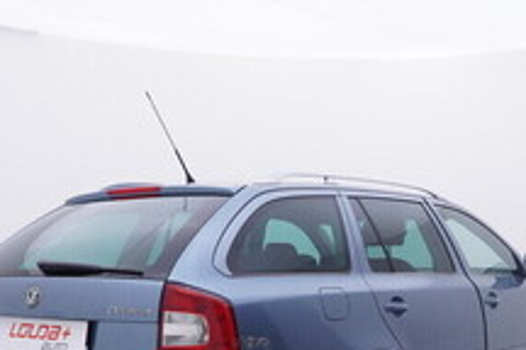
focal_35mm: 57
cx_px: 376
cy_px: 341
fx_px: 837
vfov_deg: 22.8
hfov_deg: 34.4
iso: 200
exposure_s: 1/80
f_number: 5
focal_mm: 15
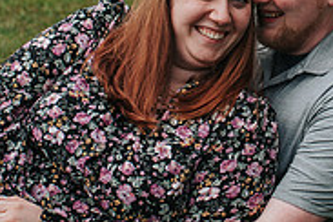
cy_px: 56
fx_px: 1027
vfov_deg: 12.3
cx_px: 246
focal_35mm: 111
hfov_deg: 18.3
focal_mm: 35
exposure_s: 1/640
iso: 640
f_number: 3.2
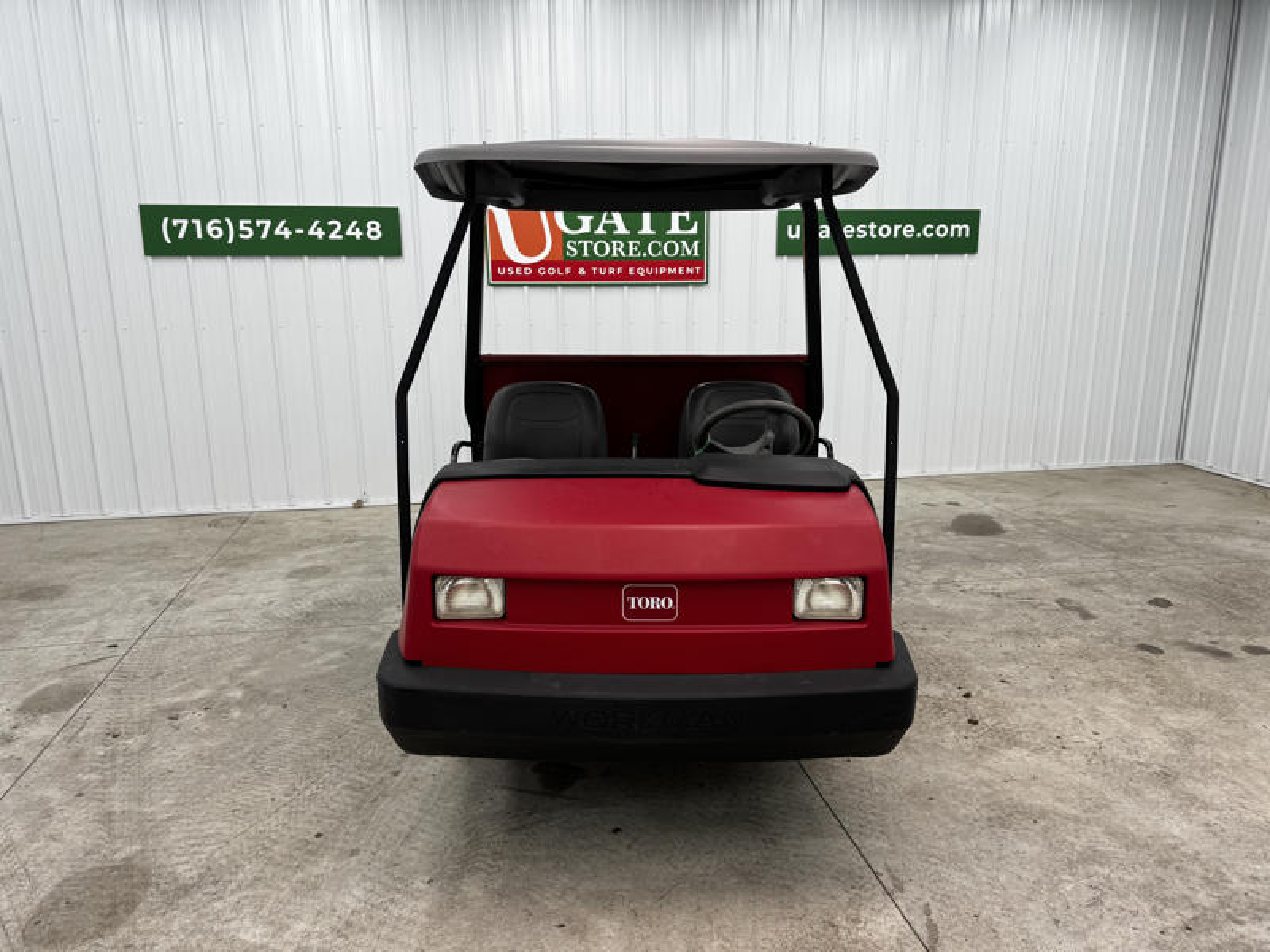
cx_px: 635
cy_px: 476
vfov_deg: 56.8
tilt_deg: -13.6
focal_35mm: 24
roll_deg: -0.3
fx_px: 881
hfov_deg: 71.6
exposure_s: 1/120
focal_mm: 6.76
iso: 64
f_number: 1.78
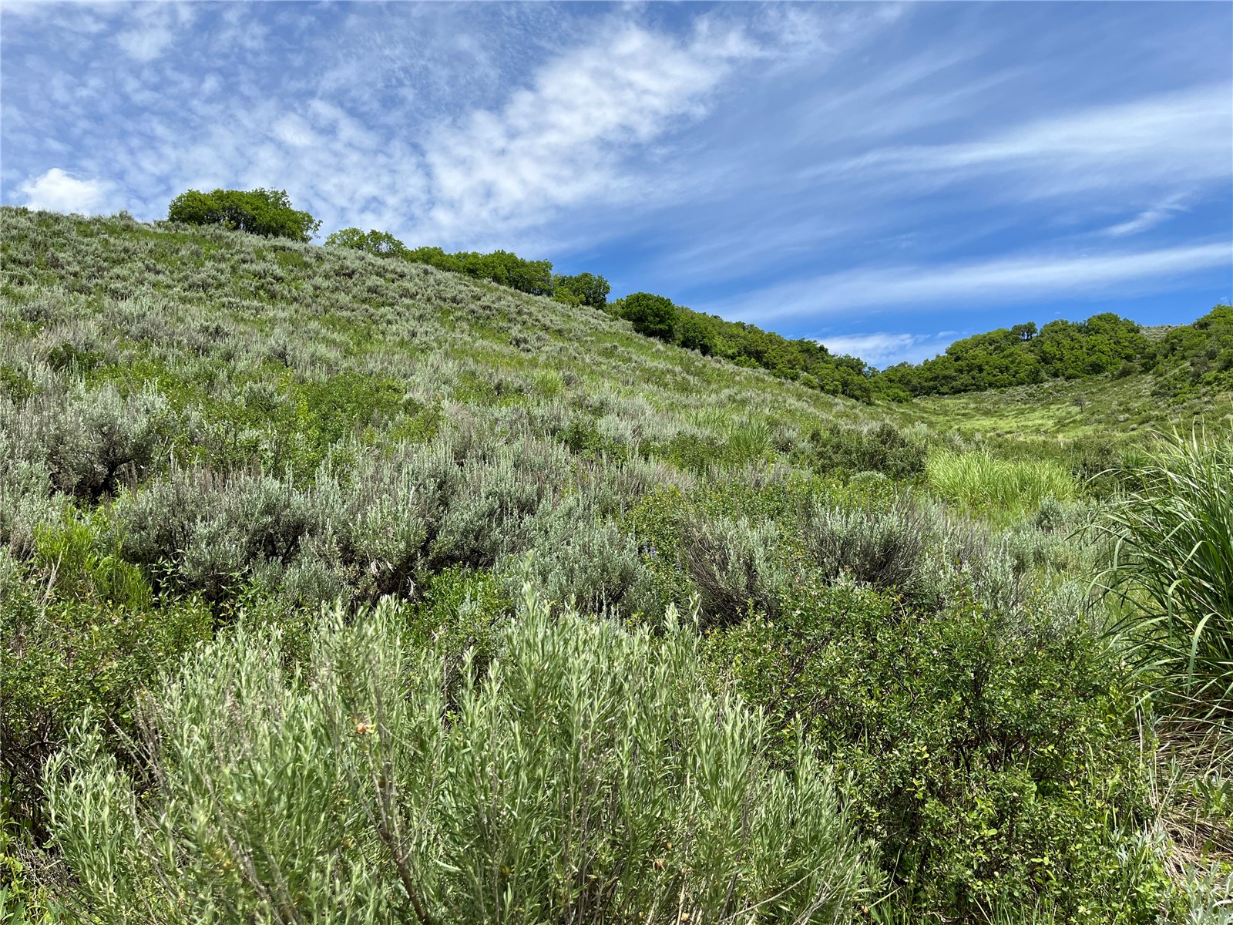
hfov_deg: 67.3
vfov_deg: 53.1
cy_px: 462
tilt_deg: +8.9
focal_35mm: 26
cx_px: 616
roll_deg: +0.9
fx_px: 926
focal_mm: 5.1
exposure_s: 1/3215
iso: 50
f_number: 1.6
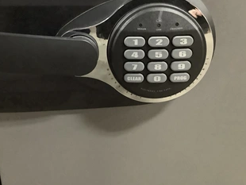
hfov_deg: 46.5
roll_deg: +1.7
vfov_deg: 35.8
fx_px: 284
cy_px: 67
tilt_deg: -21.4
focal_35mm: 40
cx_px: 98
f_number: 2.4
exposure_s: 1/17
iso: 800
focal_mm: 3.3
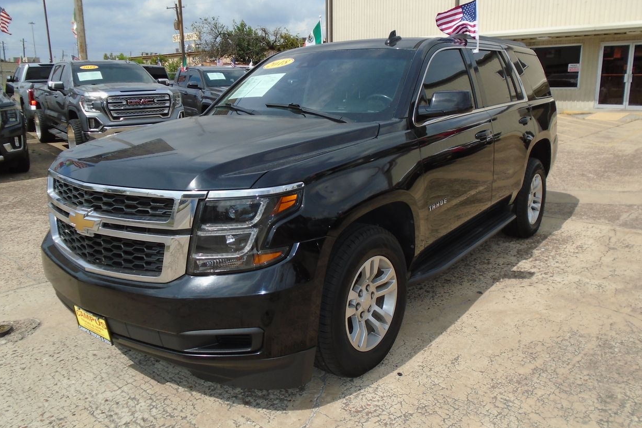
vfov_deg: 46.3
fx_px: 499
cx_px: 326
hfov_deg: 65.5
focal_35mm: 28
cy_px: 194
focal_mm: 4.6
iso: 100
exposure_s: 1/1500
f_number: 3.2
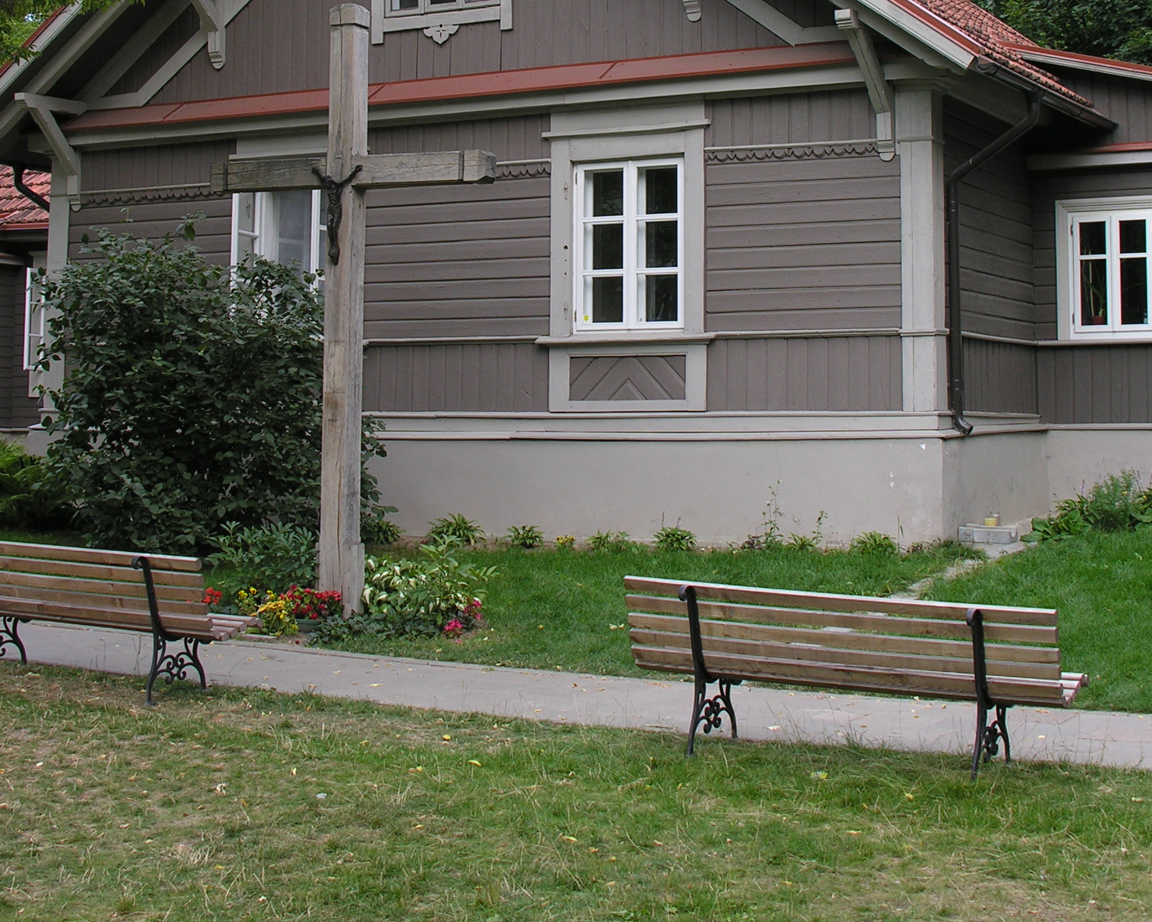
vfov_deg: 25.0
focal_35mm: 60
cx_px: 577
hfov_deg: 31.4
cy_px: 196
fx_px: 2046
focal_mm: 8.9
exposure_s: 1/119
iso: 50
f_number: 4
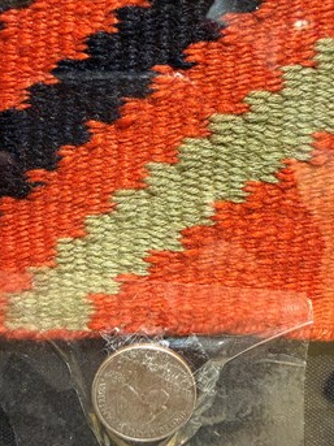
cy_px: 216
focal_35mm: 28
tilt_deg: -5.0
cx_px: 179
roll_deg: +0.3
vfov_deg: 63.4
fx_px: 360
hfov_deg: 49.7
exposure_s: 1/48
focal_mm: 2.22
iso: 400
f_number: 2.2
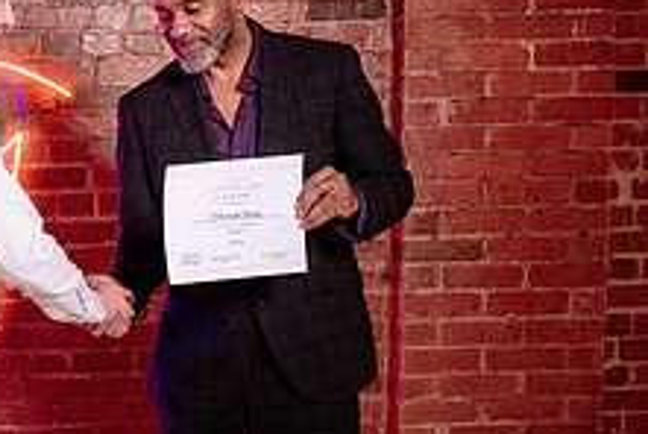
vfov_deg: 16.5
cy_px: 375
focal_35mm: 82
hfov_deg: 23.0
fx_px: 1478
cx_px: -103
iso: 500
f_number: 3.2
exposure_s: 1/200
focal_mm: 28
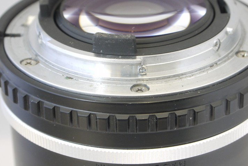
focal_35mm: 134
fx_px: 923
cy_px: 79
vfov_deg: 10.2
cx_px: 153
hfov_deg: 15.3
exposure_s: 1/5
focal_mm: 38
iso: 400
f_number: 8
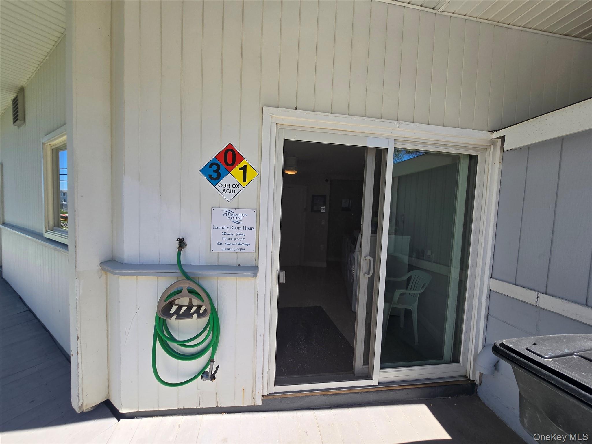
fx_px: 222
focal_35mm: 13
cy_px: 222
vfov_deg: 89.9
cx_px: 296
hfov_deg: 106.2
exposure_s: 1/1024
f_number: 2.2
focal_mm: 2.2
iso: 50
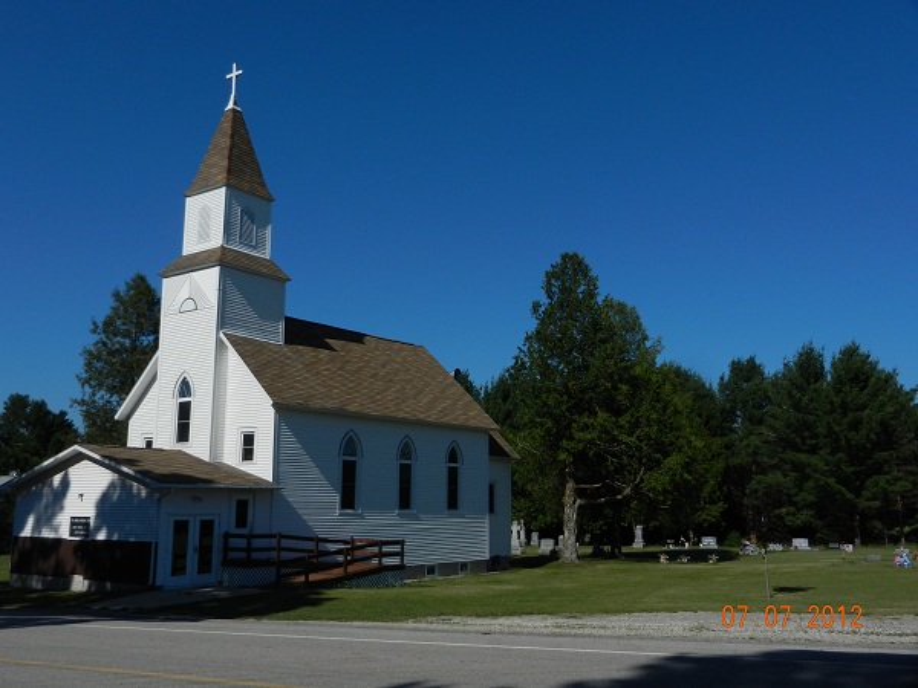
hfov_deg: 55.4
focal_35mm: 33
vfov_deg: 42.9
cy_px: 344
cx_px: 459
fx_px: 875
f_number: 7.6
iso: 160
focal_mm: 5.9
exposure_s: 1/1000
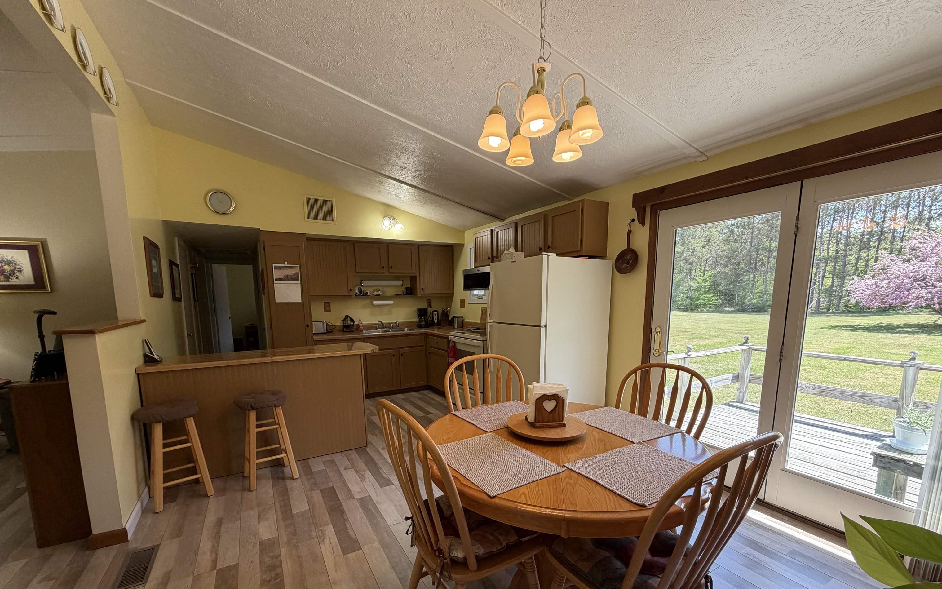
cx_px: 472
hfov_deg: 101.5
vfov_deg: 73.9
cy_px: 356
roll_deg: +0.4
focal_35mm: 15
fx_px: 385
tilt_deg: -8.2
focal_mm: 2.22
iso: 100
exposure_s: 1/120
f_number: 2.2
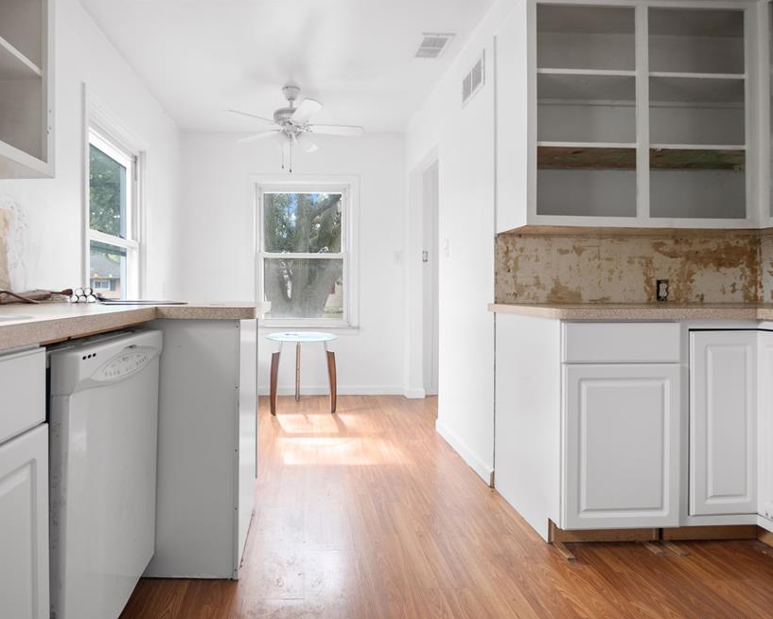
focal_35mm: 20
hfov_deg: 79.4
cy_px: 319
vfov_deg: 68.1
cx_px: 309
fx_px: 458
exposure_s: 1/30
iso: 250
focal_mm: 17
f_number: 2.8
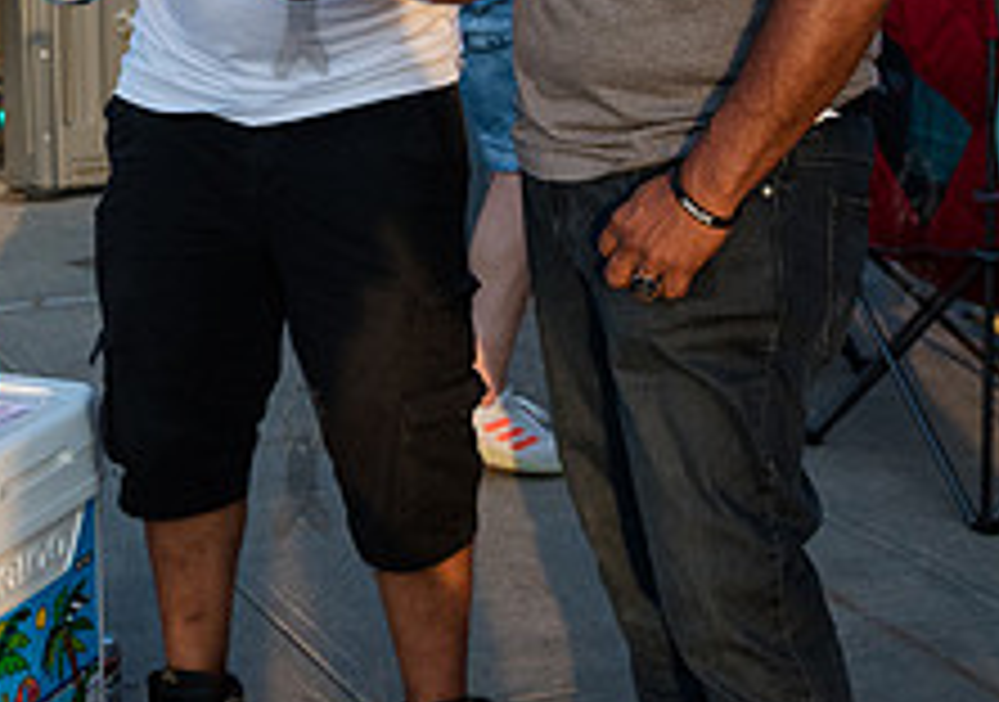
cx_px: 173
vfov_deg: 15.9
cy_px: -91
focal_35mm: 86
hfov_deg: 22.9
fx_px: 2427
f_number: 3.5
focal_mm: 29
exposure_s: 1/2000
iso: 1000
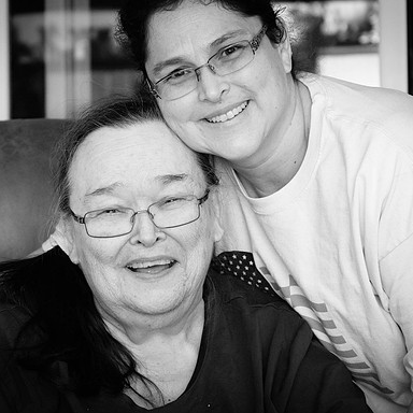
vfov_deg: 15.4
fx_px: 1525
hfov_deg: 15.4
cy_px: 207
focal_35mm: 113
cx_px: 190
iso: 3200
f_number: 4.5
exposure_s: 1/80
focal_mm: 58.6
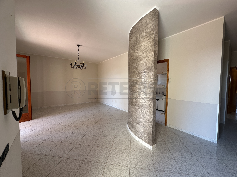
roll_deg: -0.6
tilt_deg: -2.7
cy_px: 88
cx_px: 118
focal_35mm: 14
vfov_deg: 85.7
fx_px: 96
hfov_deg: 102.1
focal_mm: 2.22
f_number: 2.2
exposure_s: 1/99
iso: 64
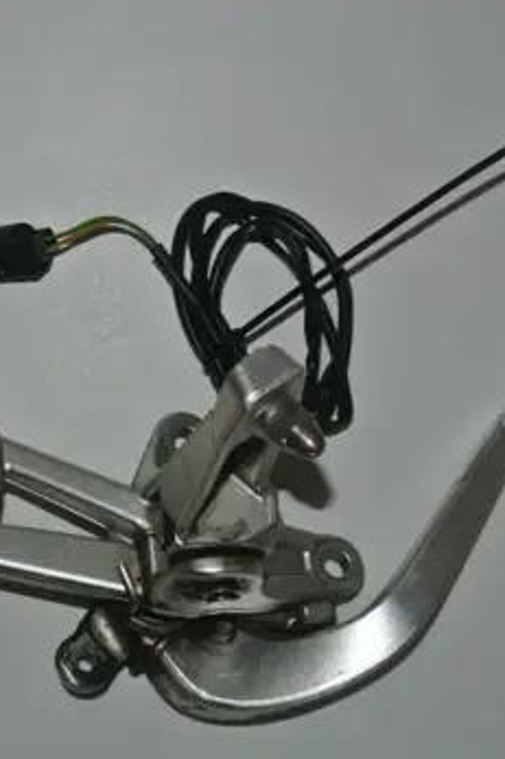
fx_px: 1832
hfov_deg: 15.6
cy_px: 385
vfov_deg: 23.4
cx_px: 87
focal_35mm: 87
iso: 200
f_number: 5
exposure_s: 1/60
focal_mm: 21.1
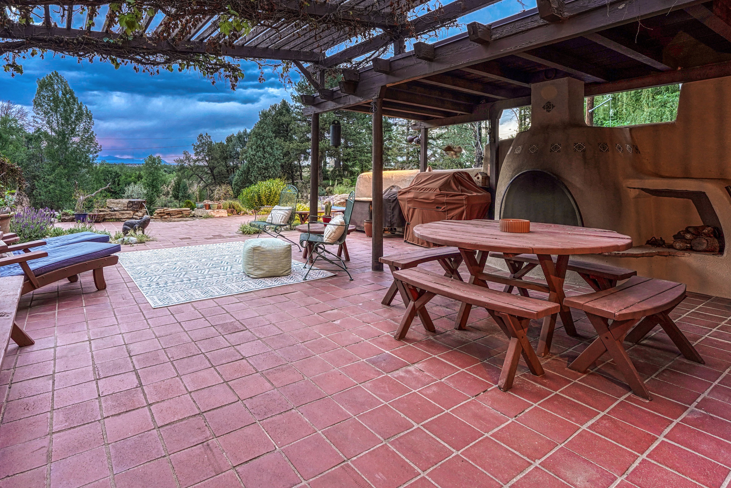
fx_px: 365
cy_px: 178
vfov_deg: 66.2
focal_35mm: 18
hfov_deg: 89.0
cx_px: 299
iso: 800
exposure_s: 1/1.67
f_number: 8
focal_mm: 14
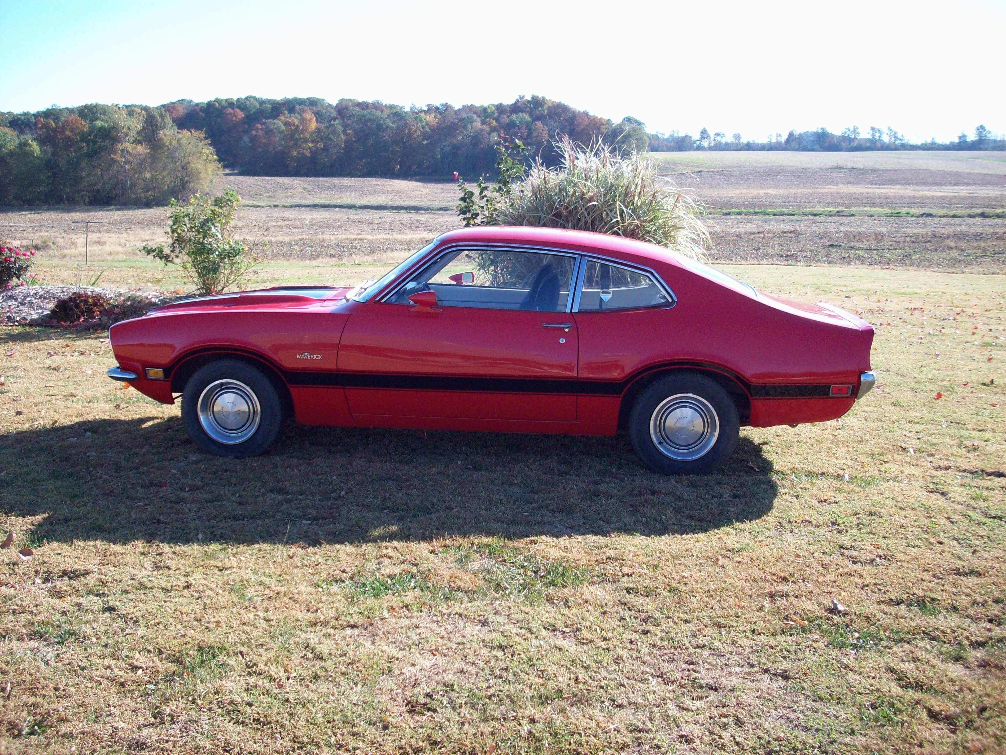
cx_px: 503
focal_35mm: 37
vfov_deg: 38.7
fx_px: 1075
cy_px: 378
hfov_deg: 50.1
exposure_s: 1/504
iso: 80
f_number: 2.8
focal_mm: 6.2
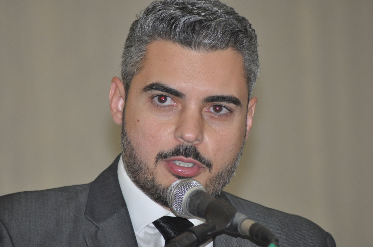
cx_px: 186
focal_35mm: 330
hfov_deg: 6.3
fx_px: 3415
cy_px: 124
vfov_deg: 4.2
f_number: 5
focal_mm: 220
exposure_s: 1/60
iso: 800
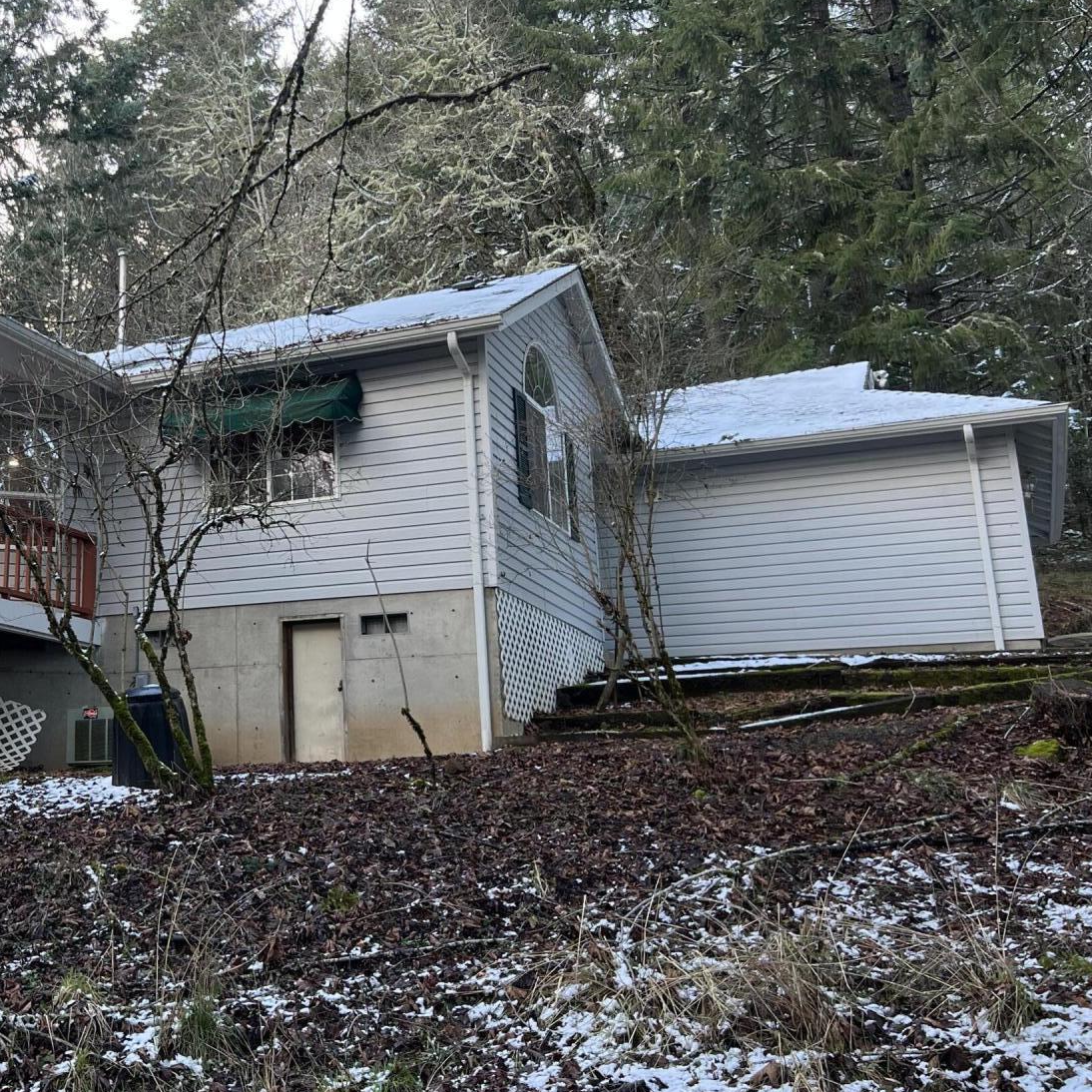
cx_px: 166
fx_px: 1499
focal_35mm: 42
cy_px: 455
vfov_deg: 39.9
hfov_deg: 38.0
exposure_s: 1/135
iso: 64
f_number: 1.5
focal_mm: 5.7
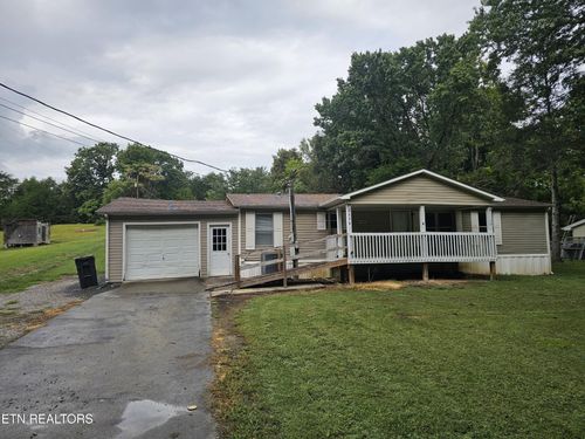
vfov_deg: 58.9
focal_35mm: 23
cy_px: 220
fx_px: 389
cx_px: 292
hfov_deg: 73.9
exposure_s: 1/525
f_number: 1.7
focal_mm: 6.3
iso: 10
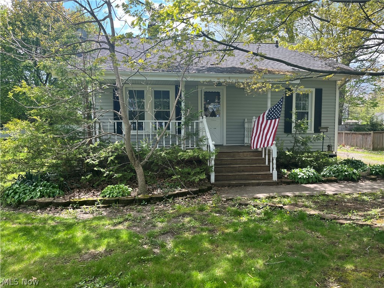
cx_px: 192
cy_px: 144
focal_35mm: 26
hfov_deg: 67.3
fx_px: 288
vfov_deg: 53.1
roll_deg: -0.2
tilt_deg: -3.3
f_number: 1.6
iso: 50
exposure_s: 1/598
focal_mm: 5.1
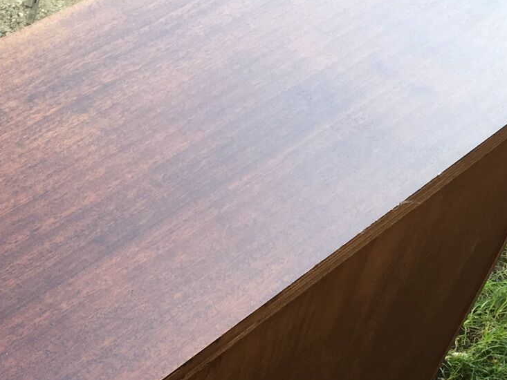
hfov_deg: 23.0
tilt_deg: -48.5
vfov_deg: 17.5
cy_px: 434
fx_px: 1187
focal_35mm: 81
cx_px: -17
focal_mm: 4.15
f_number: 2.2
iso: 40
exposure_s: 1/100
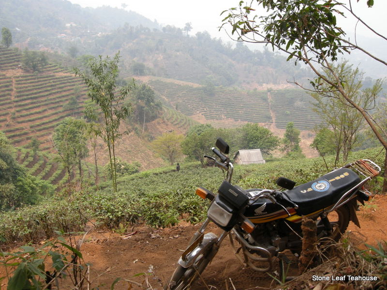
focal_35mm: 35
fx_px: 391
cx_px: 194
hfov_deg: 52.6
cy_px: 145
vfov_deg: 40.7
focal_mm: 7.5
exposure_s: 1/153
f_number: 4.3
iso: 64
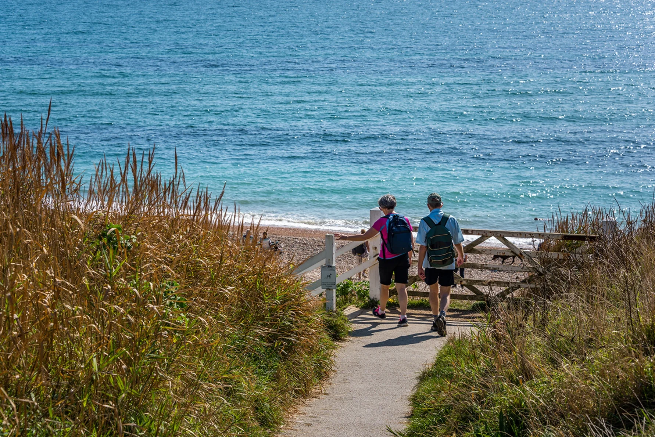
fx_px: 1493
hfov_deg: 24.8
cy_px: 218
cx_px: 328
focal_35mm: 82
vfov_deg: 16.7
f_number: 9
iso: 64
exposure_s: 1/250
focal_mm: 82
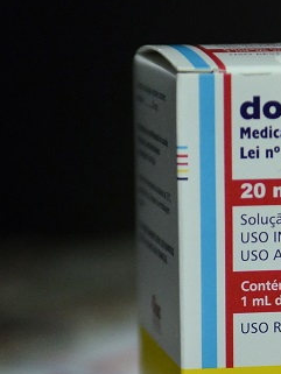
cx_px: 282
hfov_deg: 6.7
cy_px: 319
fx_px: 2405
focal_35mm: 222
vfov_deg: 8.9
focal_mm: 55
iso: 1250
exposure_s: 1/100
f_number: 2.8
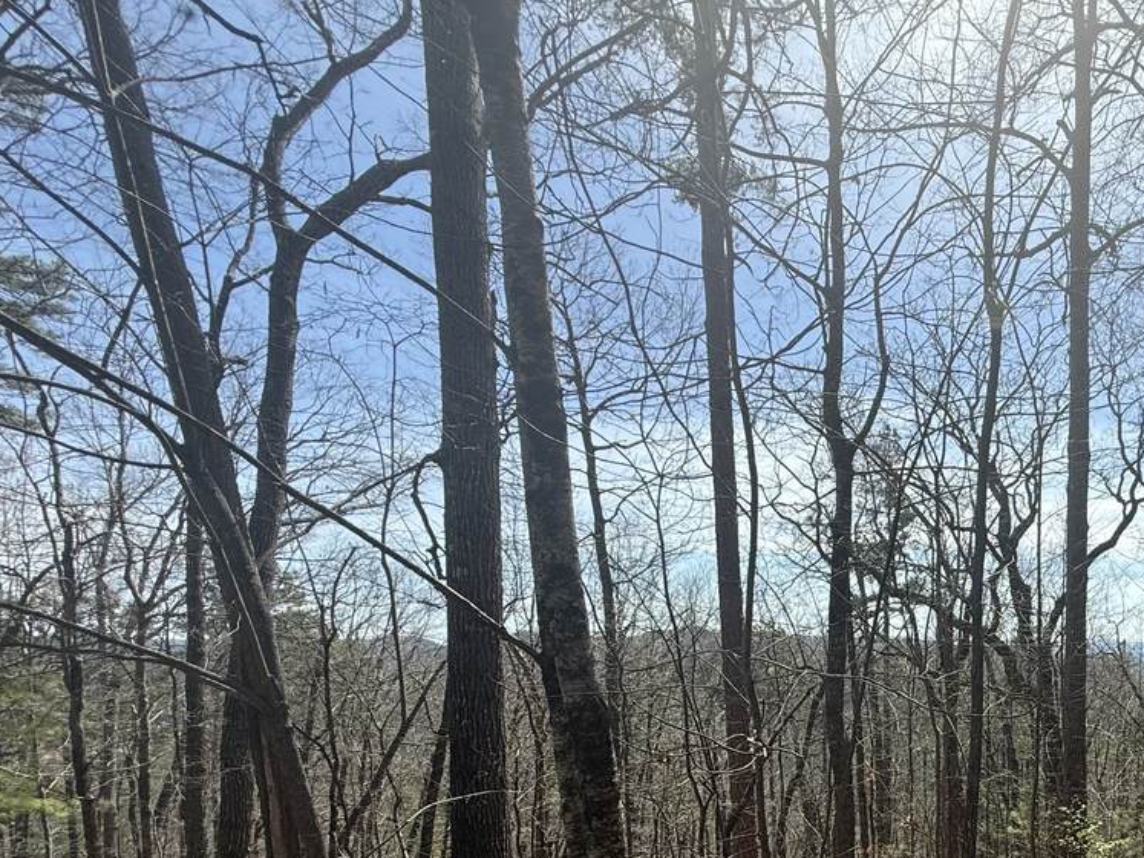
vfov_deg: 51.7
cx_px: 922
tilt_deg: -5.2
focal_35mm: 24
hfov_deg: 64.9
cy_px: 732
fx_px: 793
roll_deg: +0.9
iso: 50
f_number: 2.2
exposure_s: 1/1167
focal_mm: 2.22
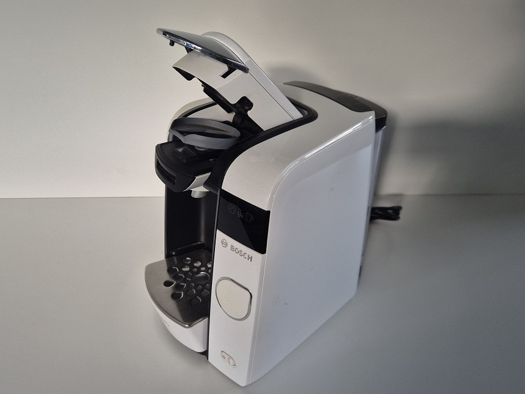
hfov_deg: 65.3
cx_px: 247
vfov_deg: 51.4
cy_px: 196
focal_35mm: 27
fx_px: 409
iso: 320
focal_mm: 5.4
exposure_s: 1/100
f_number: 1.8
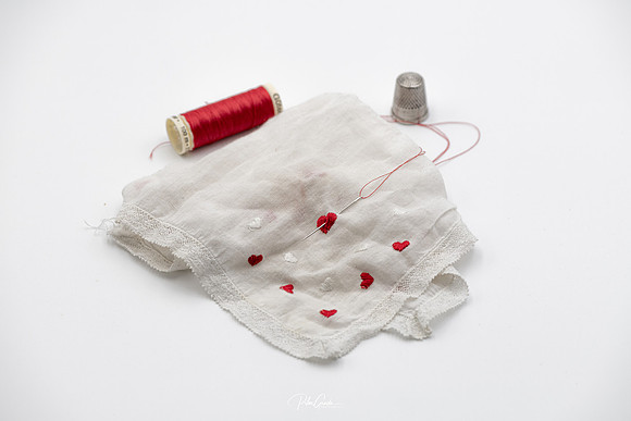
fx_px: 1895
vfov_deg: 12.7
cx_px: 320
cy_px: 217
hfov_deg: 18.9
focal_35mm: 108
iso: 125
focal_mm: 105
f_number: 9
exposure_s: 1/80
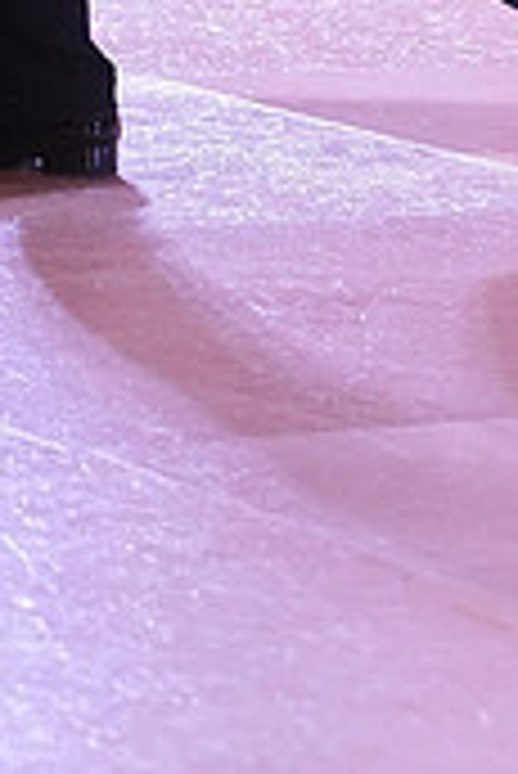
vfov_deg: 6.6
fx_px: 6612
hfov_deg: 4.5
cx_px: -83
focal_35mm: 307
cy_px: -459
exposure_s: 1/200
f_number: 5.6
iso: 3200
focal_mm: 91
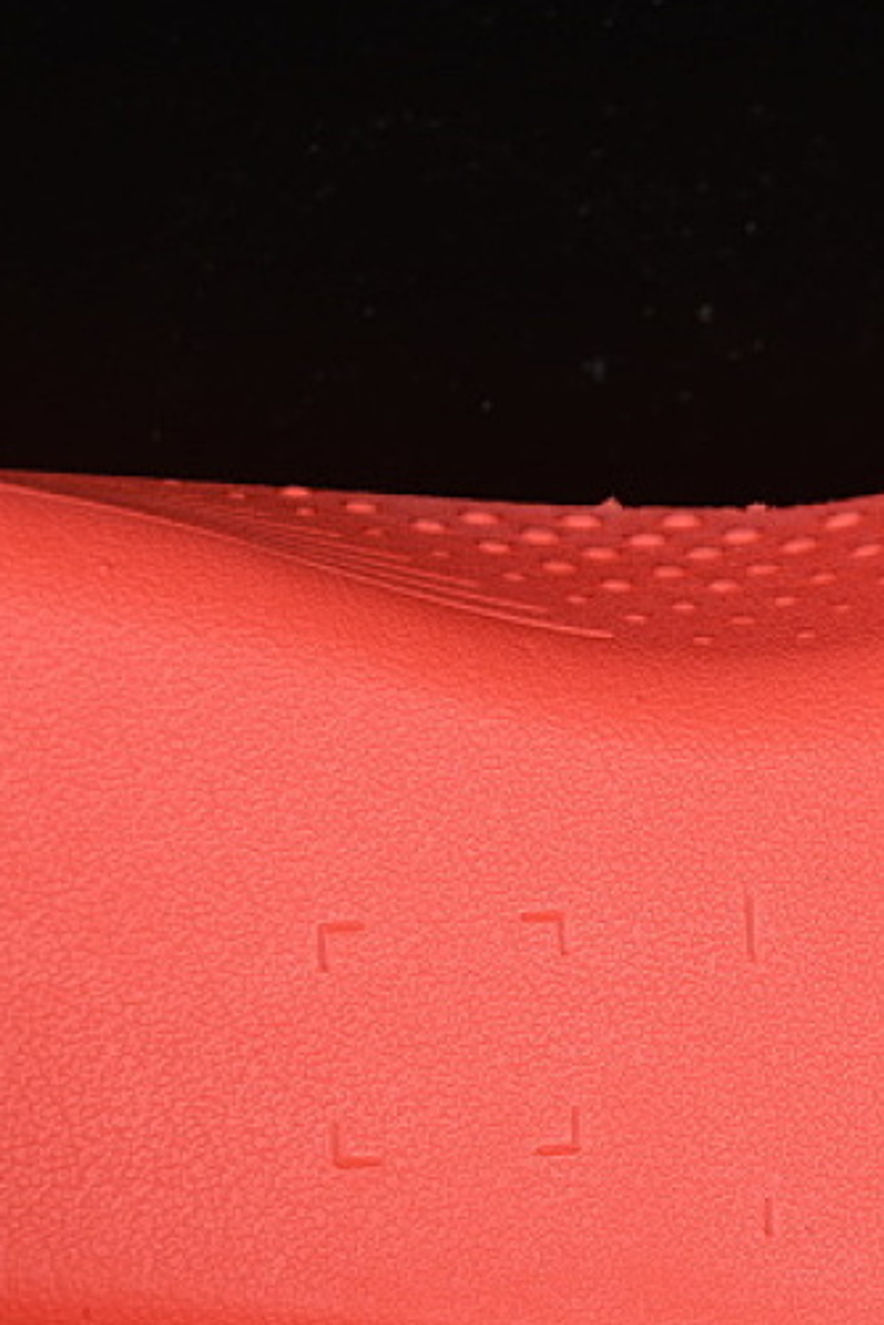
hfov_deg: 8.9
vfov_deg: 13.5
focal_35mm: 152
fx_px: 5601
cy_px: 907
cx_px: 979
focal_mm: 47
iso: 160
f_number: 7.1
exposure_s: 1/60
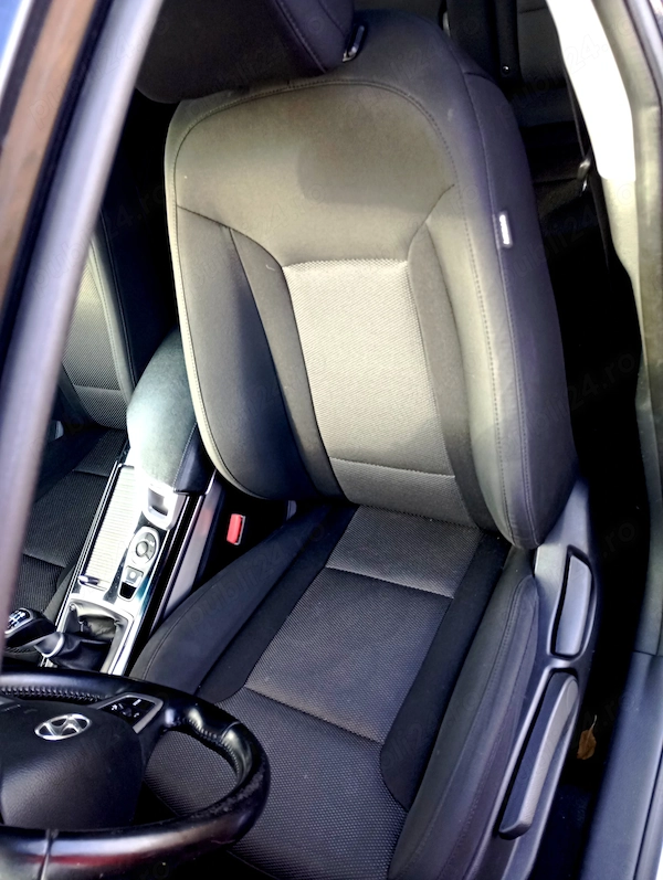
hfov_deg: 49.9
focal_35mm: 28
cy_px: 440
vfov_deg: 63.4
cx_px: 332
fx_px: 713
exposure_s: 1/33.3
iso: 366
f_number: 1.8
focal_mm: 4.27
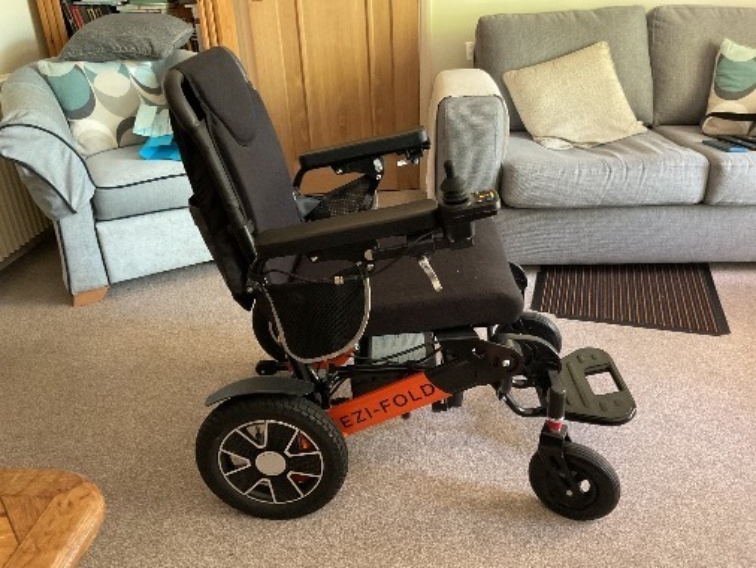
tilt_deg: -28.6
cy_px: 284
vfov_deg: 48.3
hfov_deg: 61.6
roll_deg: +3.2
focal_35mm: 29
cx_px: 378
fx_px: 634
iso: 320
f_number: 1.8
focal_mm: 3
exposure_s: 1/30
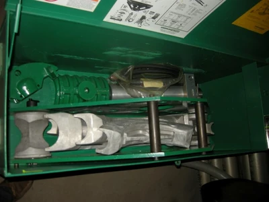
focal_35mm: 35
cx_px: 134
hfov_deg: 52.6
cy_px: 101
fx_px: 272
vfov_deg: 40.7
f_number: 2.7
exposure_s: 1/60
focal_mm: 7.5
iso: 64
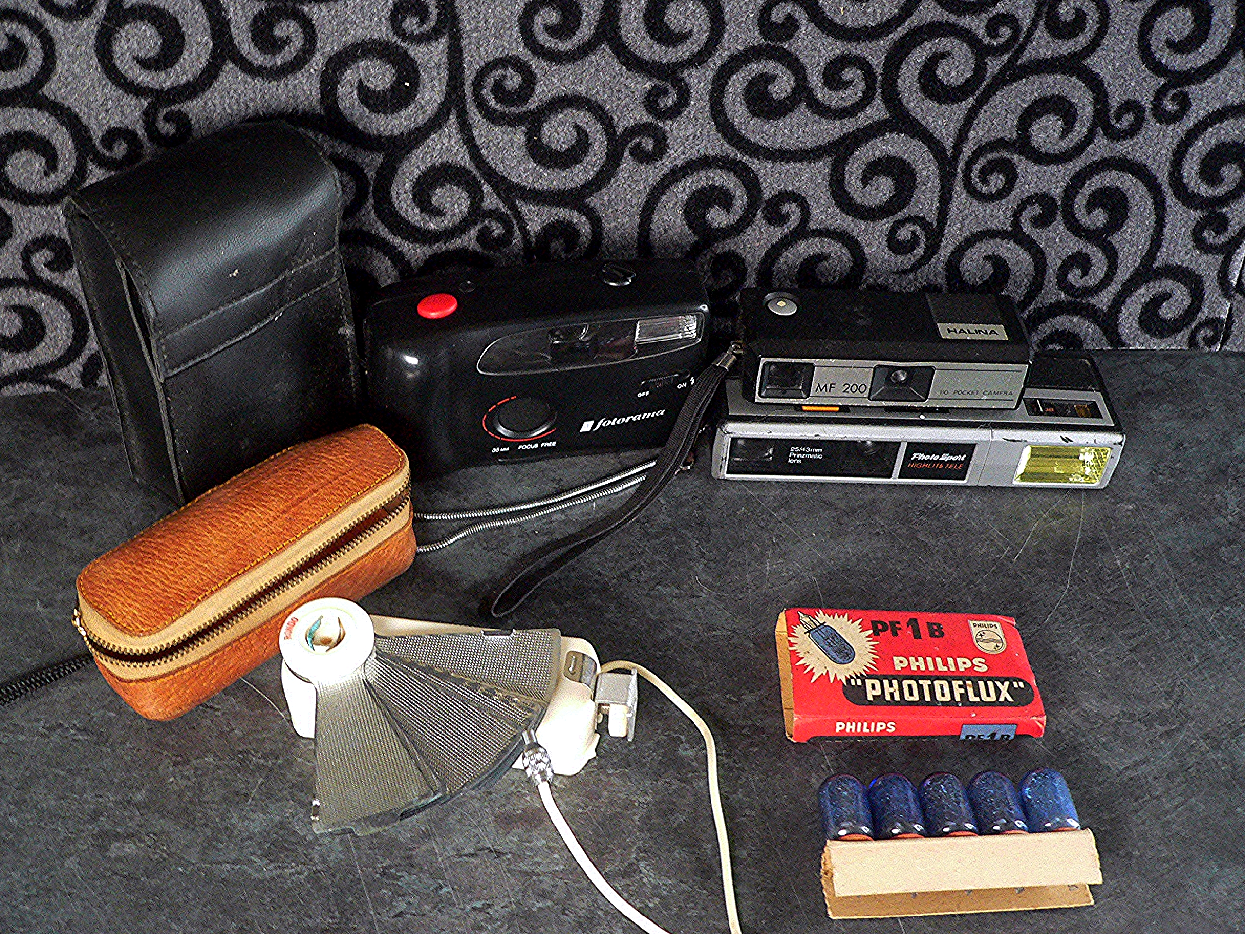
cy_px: 467
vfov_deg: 39.7
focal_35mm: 36
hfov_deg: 51.4
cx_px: 622
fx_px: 1295
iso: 400
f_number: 2.8
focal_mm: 6
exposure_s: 1/20
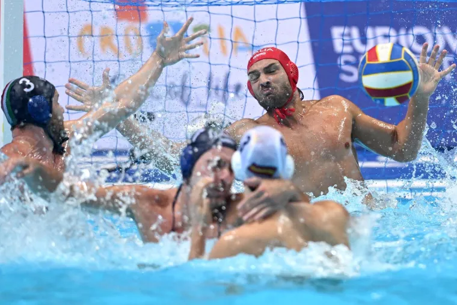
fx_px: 5078
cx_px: 228
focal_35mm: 400
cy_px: 152
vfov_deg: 3.4
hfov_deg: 5.2
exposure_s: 1/3200
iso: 4000
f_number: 4
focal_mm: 400
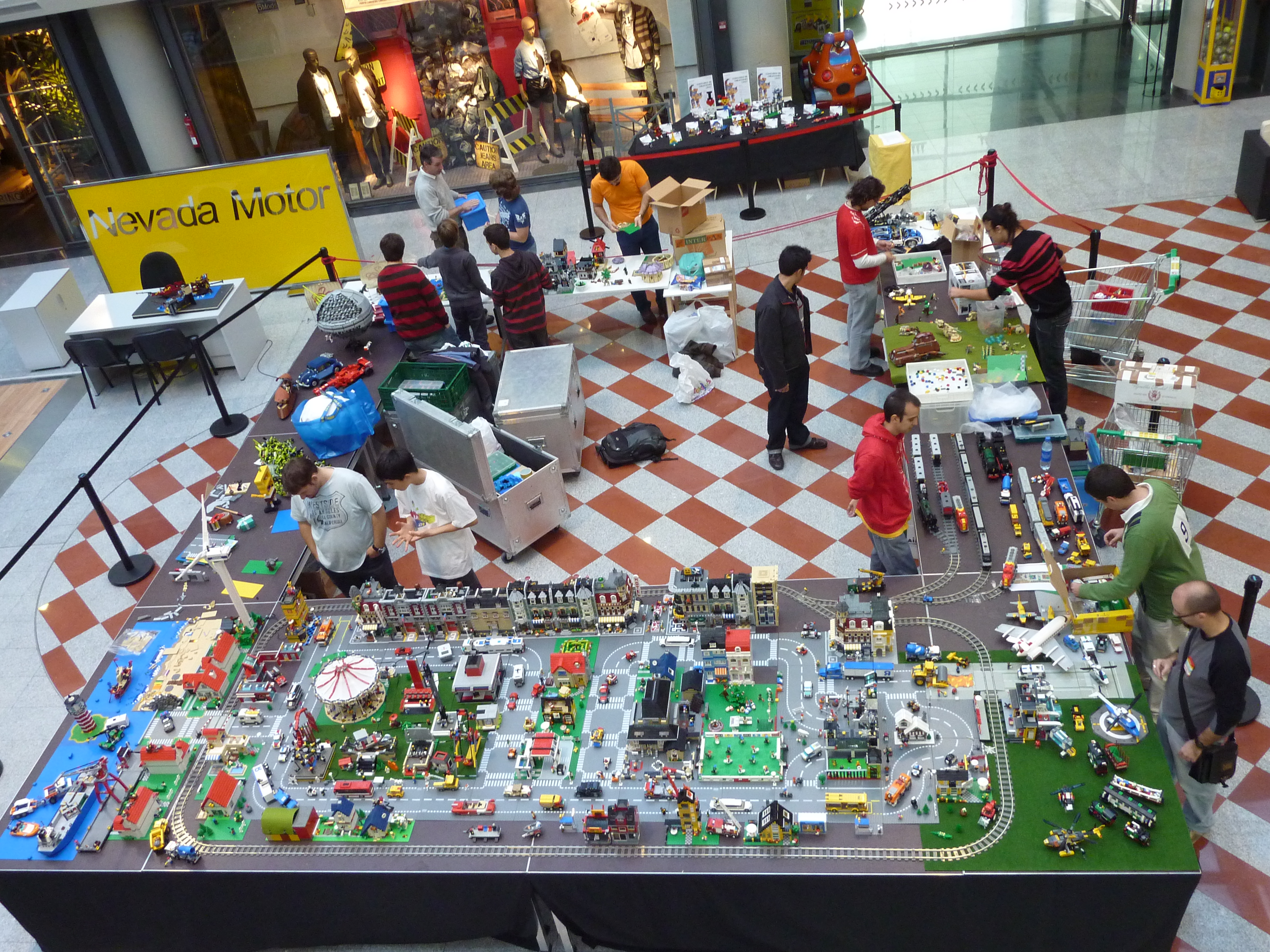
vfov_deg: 46.8
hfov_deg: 60.0
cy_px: 476
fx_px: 1101
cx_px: 635
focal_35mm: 30
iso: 320
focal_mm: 5
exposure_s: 1/30
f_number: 3.4
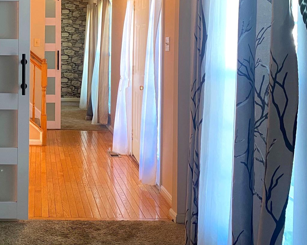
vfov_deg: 29.1
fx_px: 463
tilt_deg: -1.8
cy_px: 56
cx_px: 38
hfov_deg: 34.8
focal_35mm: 51
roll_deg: -0.5
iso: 200
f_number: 1.8
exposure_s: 1/60
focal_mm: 4.25
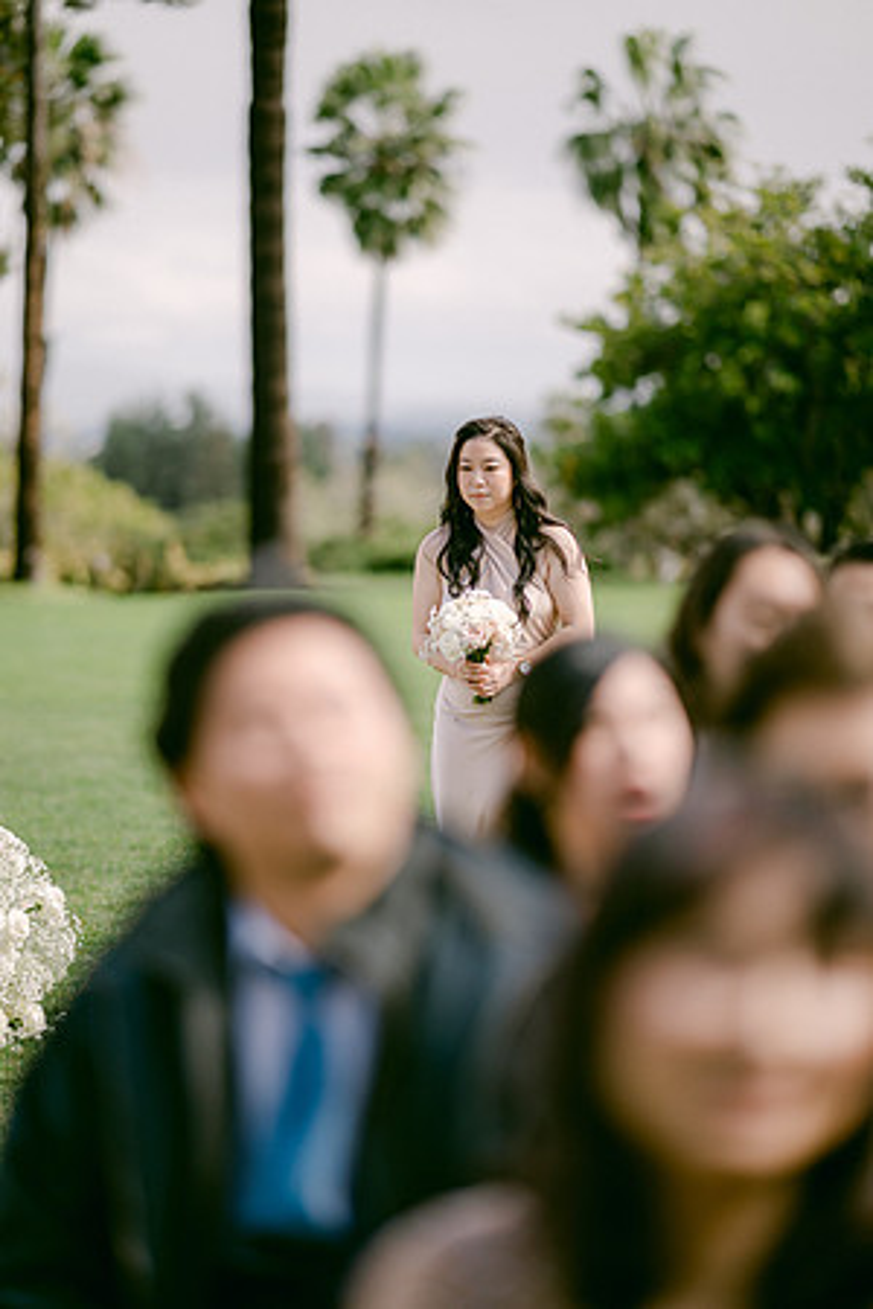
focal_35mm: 105
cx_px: 436
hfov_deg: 13.0
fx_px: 3819
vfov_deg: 19.5
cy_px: 654
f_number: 1.4
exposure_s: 1/6400
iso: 200
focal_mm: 105
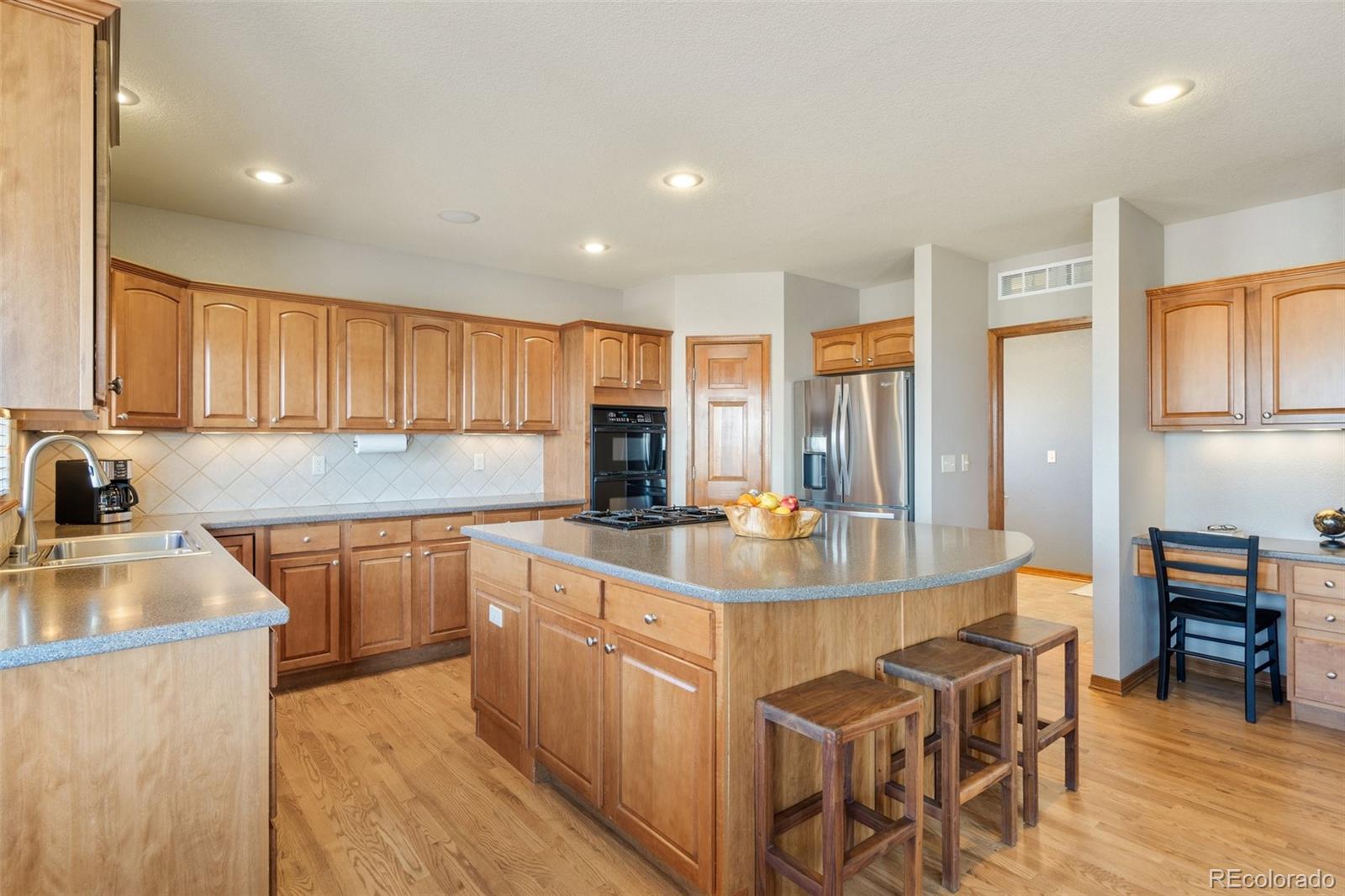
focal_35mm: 17
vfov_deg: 70.4
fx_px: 635
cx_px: 672
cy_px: 448
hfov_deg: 93.3
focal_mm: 17
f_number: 9
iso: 100
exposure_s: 1/2.5
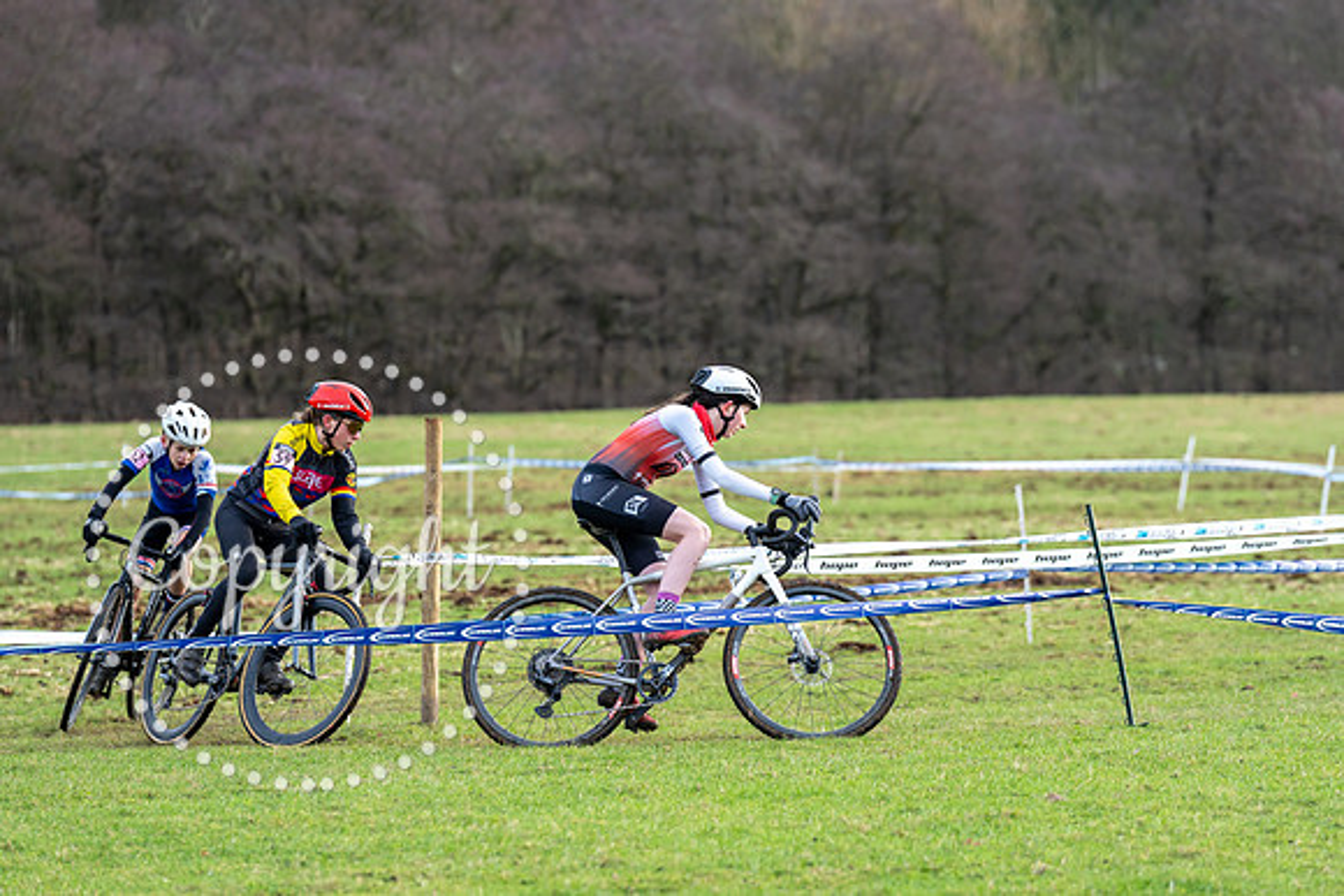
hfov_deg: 10.8
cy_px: 448
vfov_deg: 7.2
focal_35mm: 191
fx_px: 7132
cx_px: 672
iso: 1000
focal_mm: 191
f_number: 4.5
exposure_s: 1/800
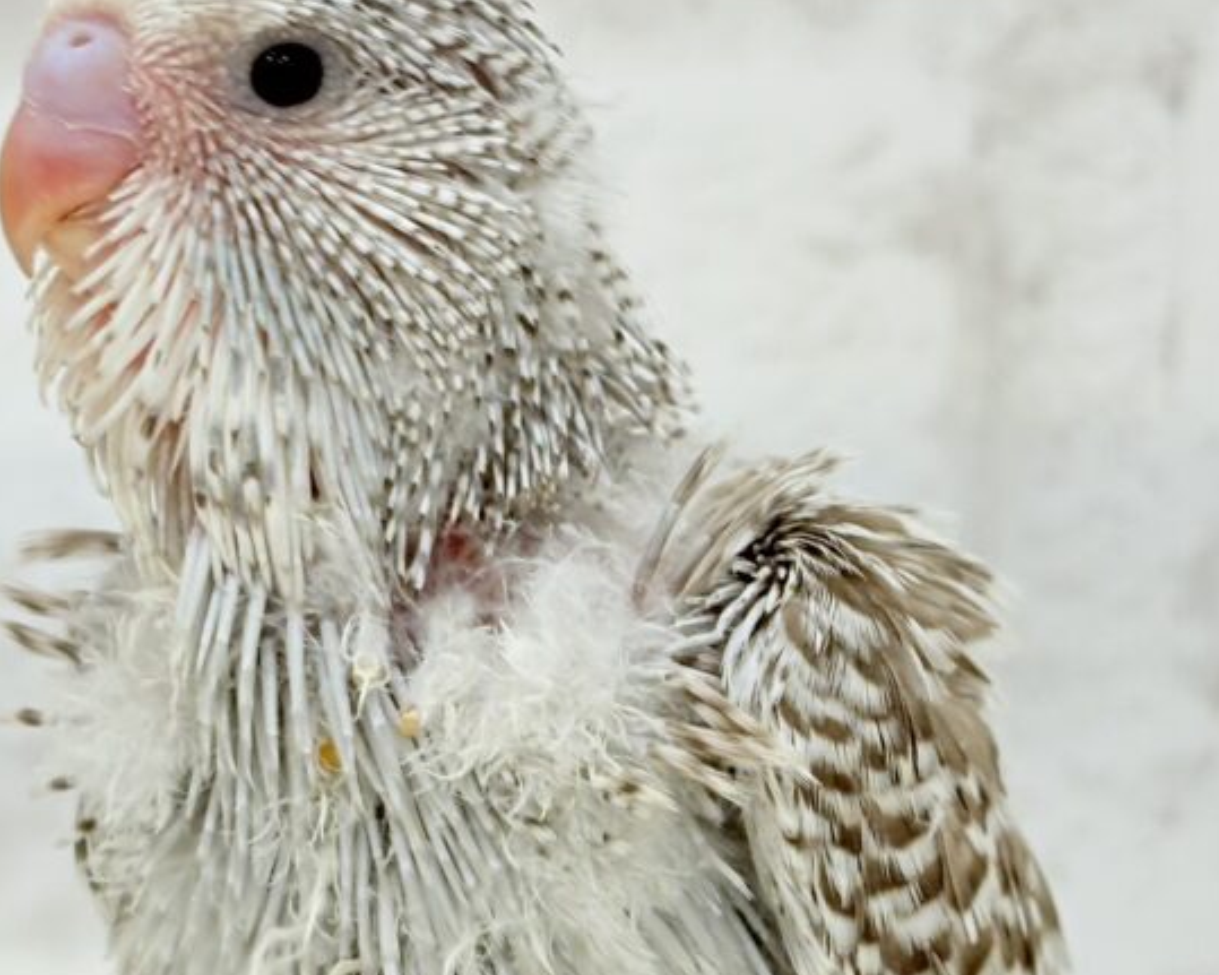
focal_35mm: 113
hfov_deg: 17.0
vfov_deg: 13.6
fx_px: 4076
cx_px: 773
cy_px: 706
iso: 64
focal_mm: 5.96
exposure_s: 1/100
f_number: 1.6
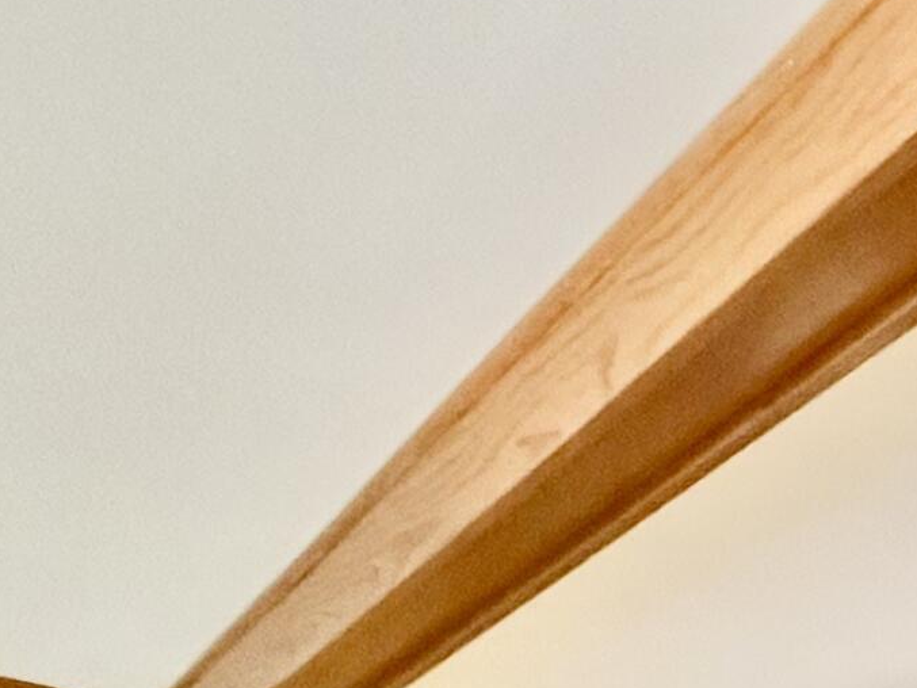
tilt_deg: -6.5
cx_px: 1701
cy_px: 1460
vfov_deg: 16.5
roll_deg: -0.8
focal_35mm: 62
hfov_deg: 20.5
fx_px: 1643
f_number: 2.2
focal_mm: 2.22
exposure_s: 1/60
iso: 1000
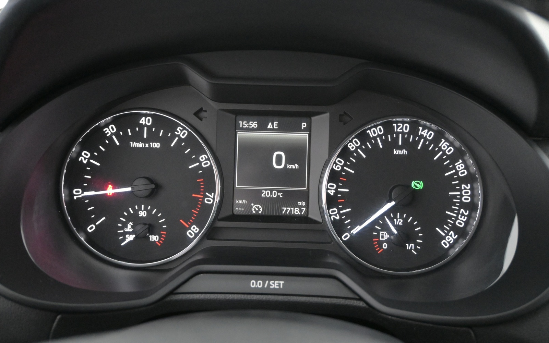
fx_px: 498
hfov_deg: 57.8
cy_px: 173
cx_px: 277
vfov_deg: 38.1
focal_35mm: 33
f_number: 4
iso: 5600
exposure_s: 1/30
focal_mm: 21.5
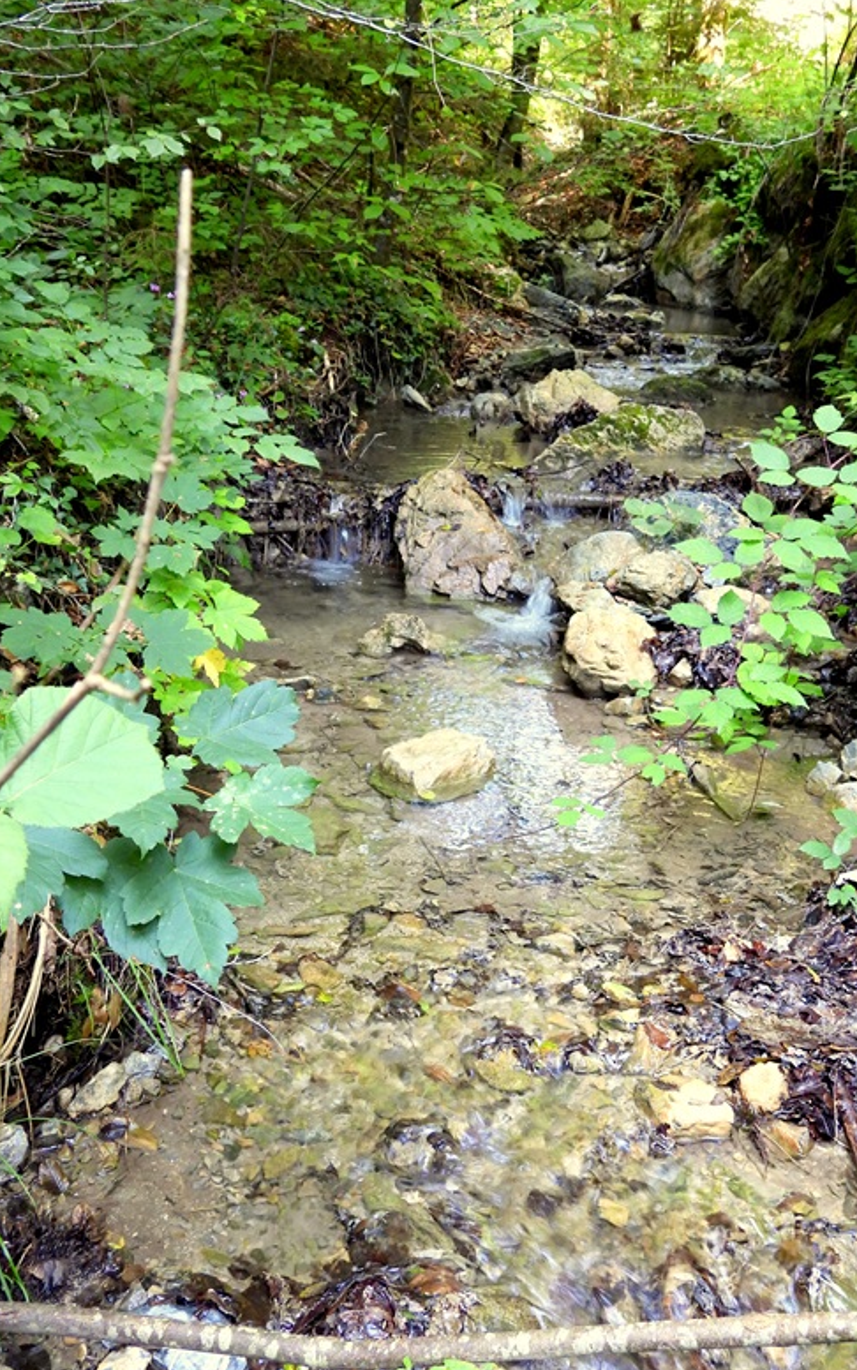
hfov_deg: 35.3
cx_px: 496
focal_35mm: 36
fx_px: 1345
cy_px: 677
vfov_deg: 54.0
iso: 250
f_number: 3.2
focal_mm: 5.9
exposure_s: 1/30
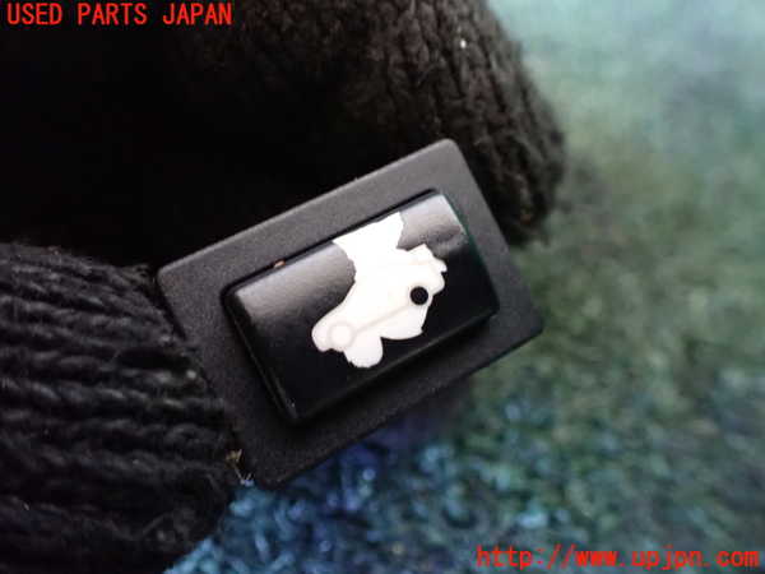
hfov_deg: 60.0
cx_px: 382
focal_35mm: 30
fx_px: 663
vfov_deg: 46.8
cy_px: 287
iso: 1250
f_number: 2.3
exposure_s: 1/30
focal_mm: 5.4
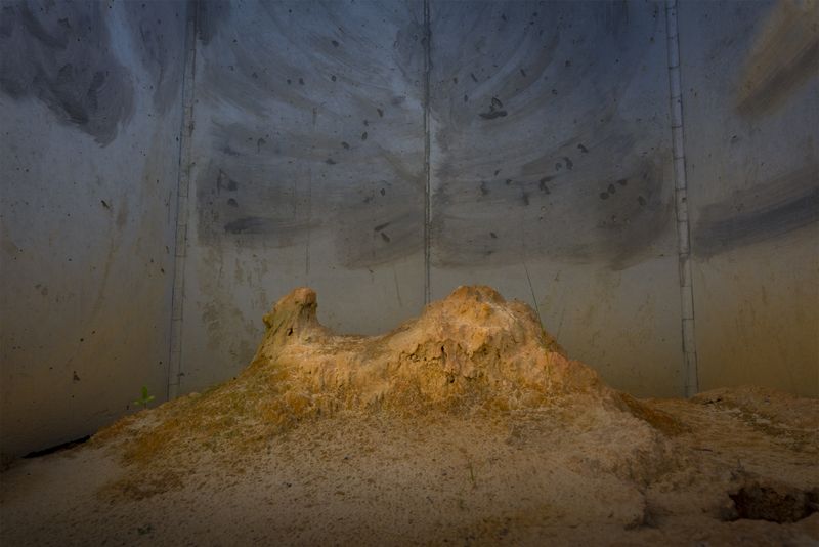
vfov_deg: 57.3
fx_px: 501
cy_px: 274
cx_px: 410
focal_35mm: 22
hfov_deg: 78.6
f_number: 16
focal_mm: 22
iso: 200
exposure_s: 1/80
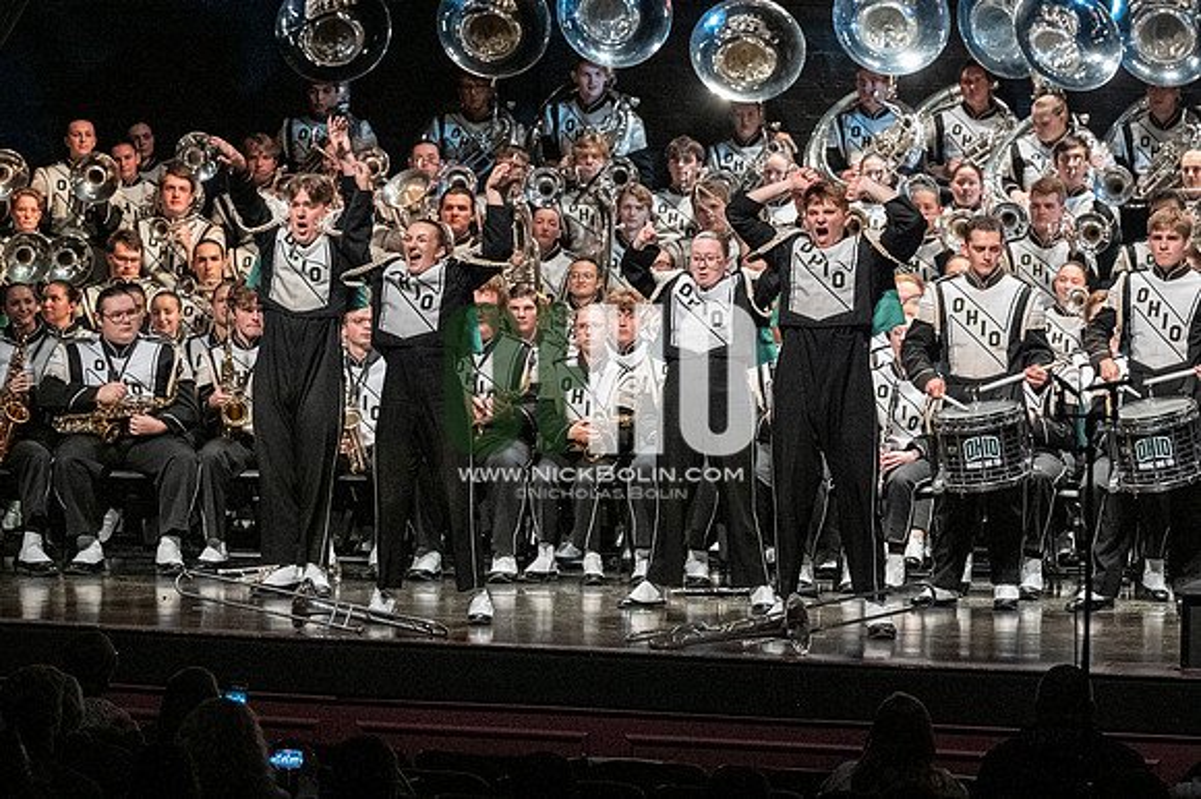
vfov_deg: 7.3
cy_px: 400
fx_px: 6235
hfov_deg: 11.0
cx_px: 600
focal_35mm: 187
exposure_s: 1/500
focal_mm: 125
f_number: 4
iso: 4000
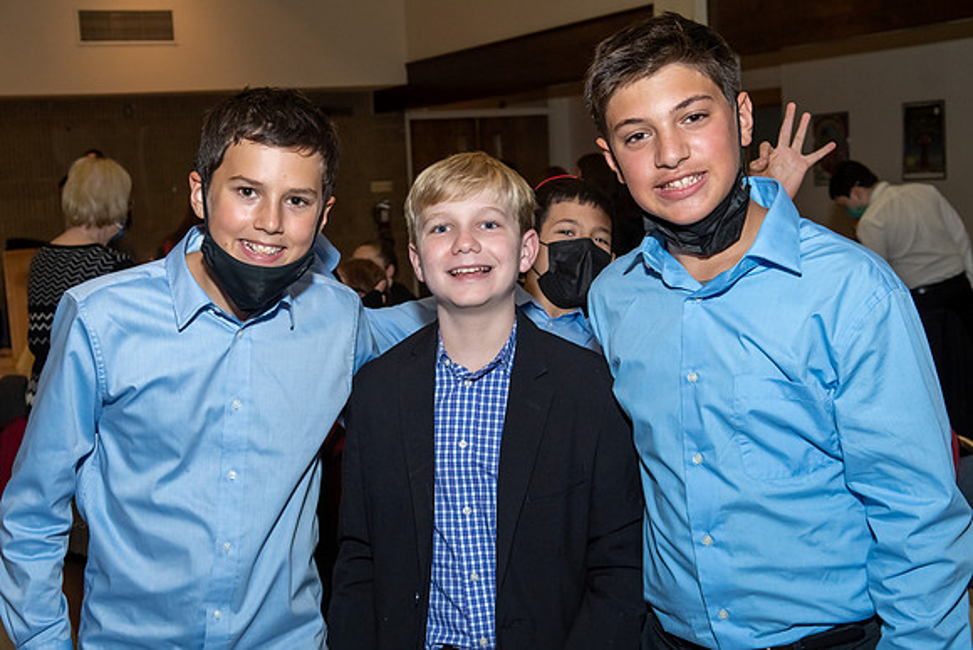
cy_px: 344
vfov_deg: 27.3
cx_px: 457
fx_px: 1334
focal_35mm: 49
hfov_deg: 40.1
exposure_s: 1/250
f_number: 5.6
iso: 500
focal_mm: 31
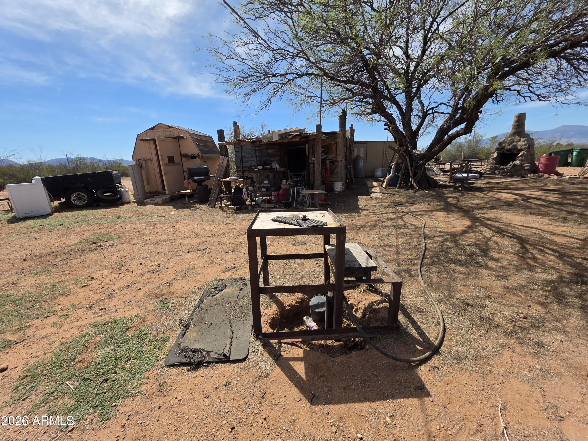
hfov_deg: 106.2
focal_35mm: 13
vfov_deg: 89.9
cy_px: 220
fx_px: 221
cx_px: 294
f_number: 1.9
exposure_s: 1/2111
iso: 40
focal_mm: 2.2
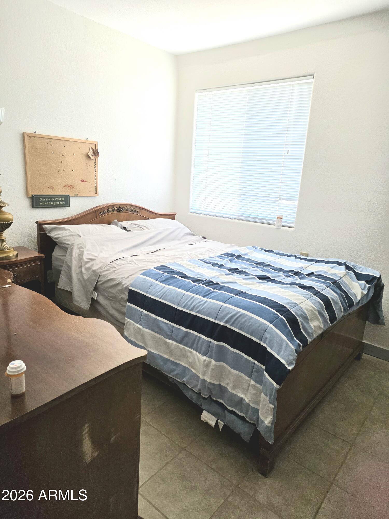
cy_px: 260
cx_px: 194
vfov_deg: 73.9
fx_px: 345
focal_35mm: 23
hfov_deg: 58.9
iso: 160
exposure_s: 1/120
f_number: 1.7
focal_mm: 6.25
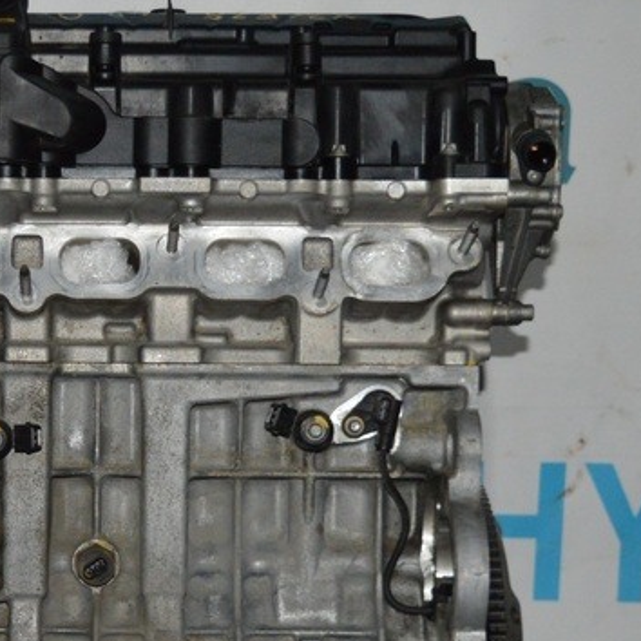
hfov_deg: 14.5
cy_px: 513
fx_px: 2472
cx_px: -13
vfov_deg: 14.7
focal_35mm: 118
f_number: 4.5
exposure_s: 1/30
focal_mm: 32
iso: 1400
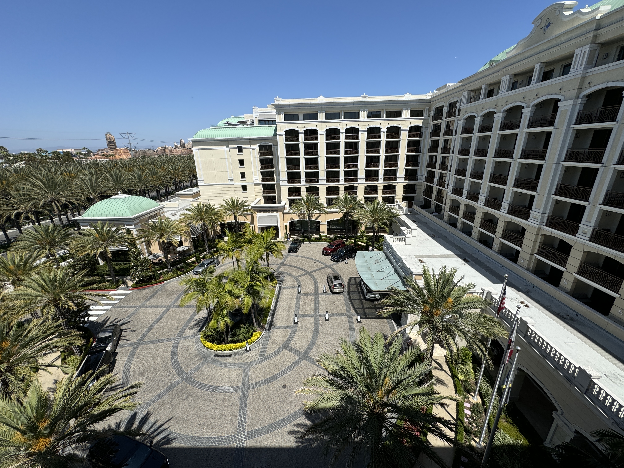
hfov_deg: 102.1
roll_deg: +0.6
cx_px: 312
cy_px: 234
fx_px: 252
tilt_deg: -22.1
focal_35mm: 14
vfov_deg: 85.7
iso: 50
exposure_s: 1/2584
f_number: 2.2
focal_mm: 2.22
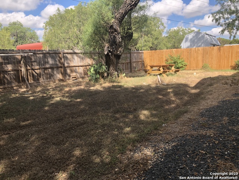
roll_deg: +2.0
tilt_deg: -8.4
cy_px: 90
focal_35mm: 28
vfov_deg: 49.7
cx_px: 120
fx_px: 193
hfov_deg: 63.4
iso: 20
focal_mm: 3.99
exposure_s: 1/783
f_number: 1.8
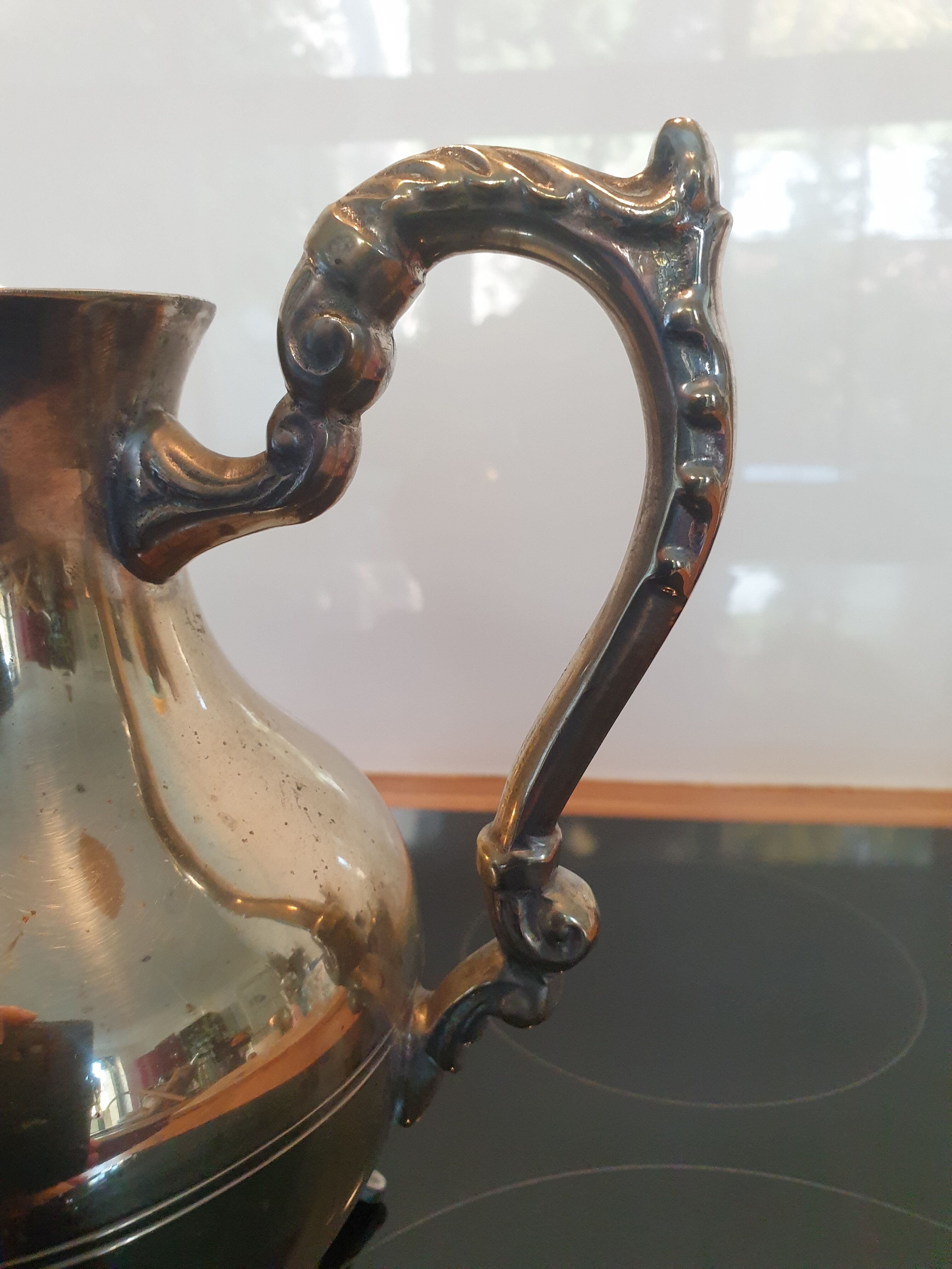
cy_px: 634
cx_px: 476
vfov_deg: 67.3
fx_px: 953
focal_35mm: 26
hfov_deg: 53.1
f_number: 2.4
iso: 320
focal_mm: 4.3
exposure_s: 1/50
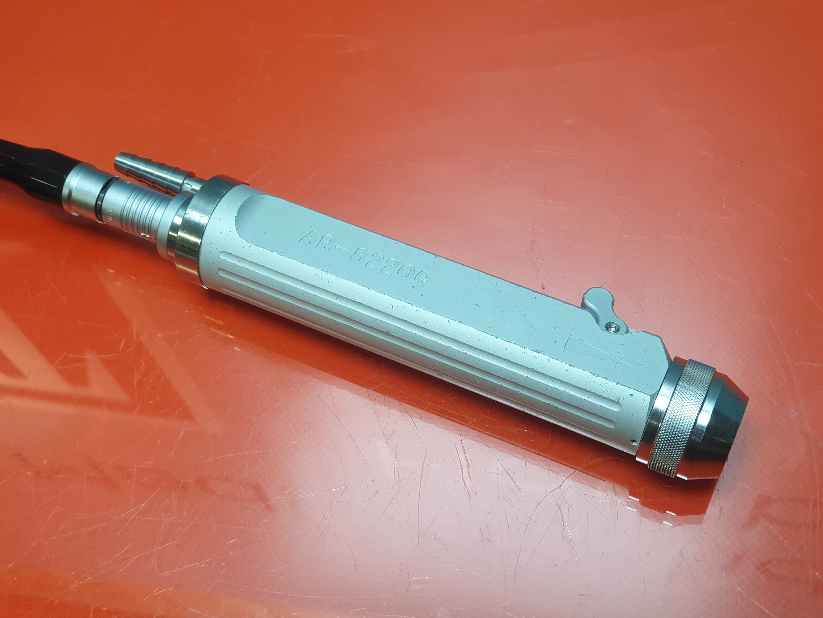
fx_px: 1236
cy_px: 309
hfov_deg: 36.8
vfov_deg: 28.0
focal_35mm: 52
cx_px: 412
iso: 100
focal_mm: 6
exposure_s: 1/33
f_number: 2.4
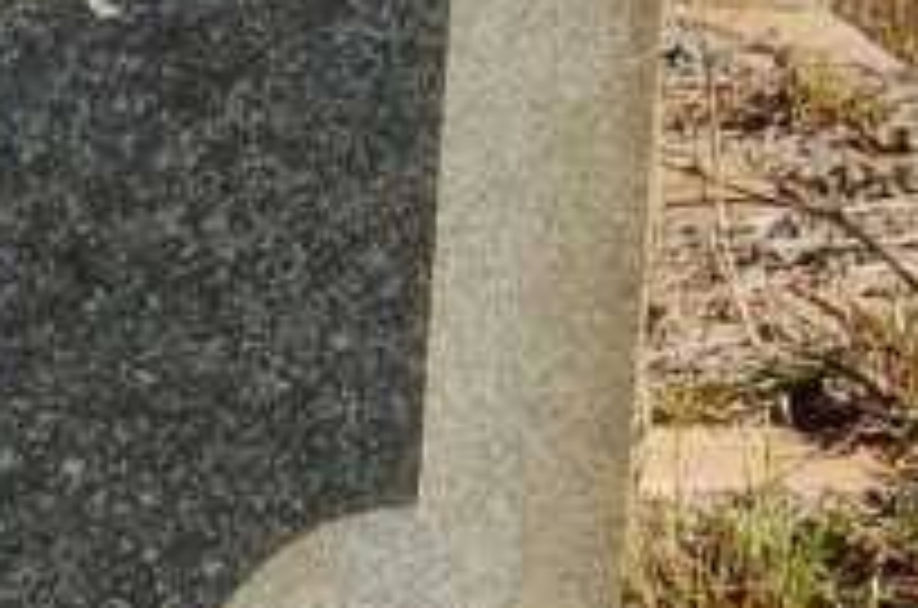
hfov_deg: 6.9
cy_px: 236
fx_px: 7200
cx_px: -1314
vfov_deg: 4.8
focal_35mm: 283
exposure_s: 1/400
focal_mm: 32
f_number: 6.3
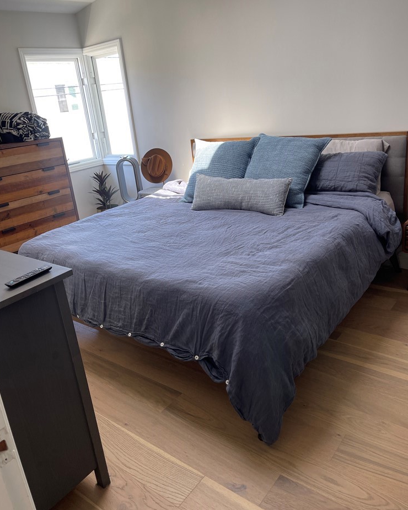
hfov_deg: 53.2
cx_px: 205
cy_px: 246
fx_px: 408
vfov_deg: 64.1
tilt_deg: -17.6
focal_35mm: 27
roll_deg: +6.6
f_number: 1.6
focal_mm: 5.1
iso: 80
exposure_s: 1/121
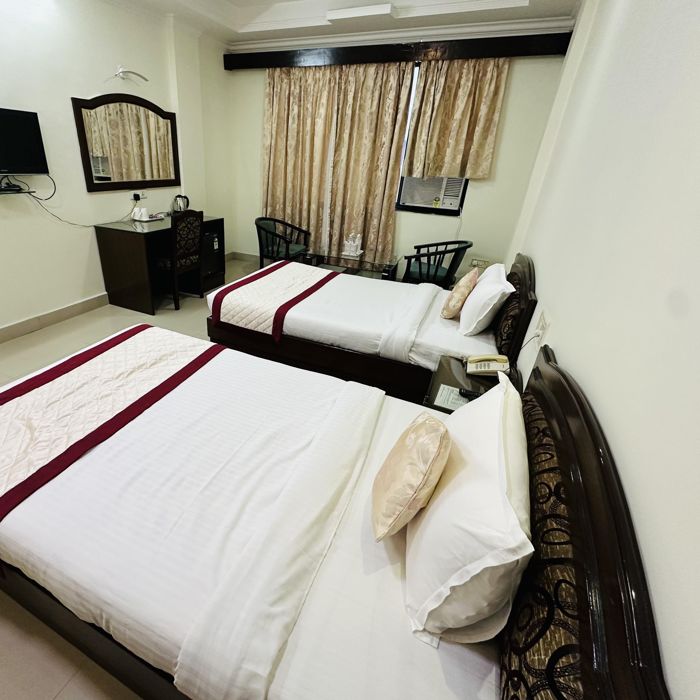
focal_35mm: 17
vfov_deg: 84.0
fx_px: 389
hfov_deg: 83.1
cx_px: 287
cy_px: 347
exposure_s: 1/100
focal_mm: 2.22
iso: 250
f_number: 2.2
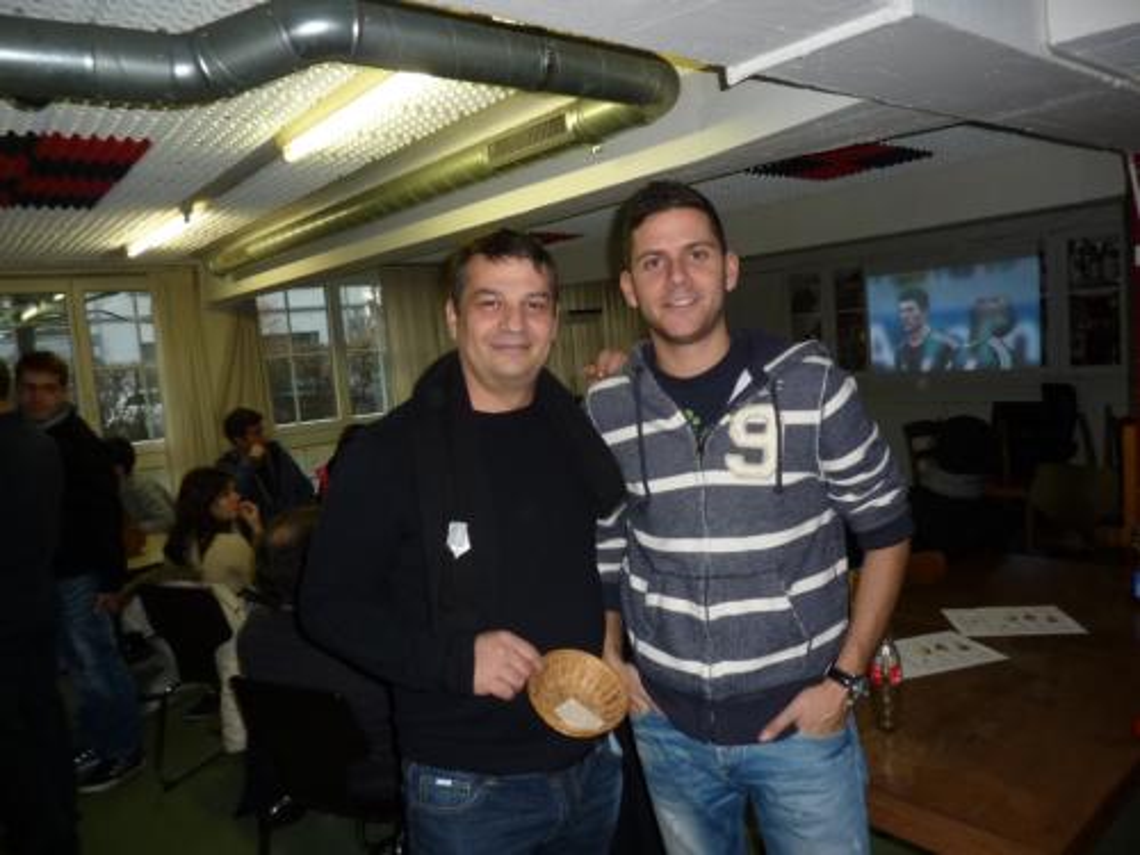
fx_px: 823
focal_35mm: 25
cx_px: 570
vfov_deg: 54.9
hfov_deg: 69.4
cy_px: 428
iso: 125
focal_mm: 4.1
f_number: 3.3
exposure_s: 1/30
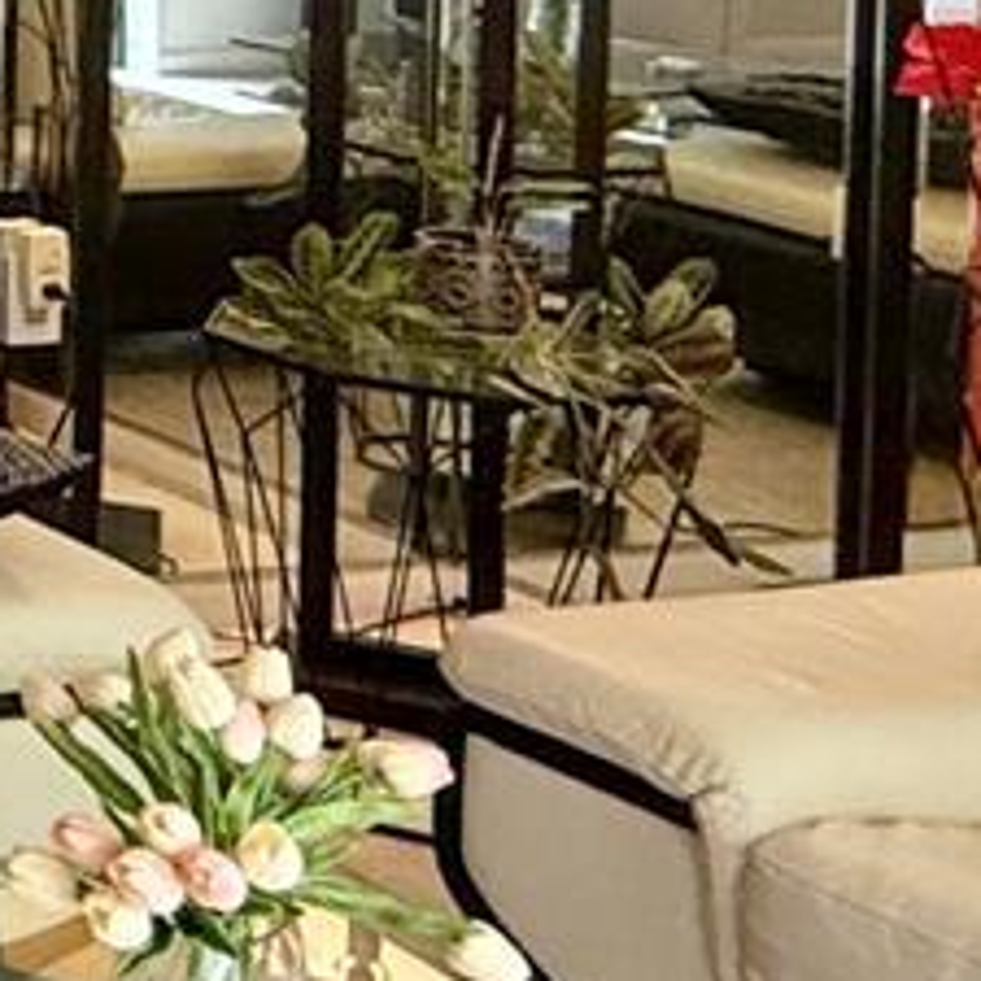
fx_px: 2821
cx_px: -1417
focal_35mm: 88
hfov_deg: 13.7
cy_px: -288
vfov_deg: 18.4
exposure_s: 1/60
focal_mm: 2.22
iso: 250
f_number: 2.2
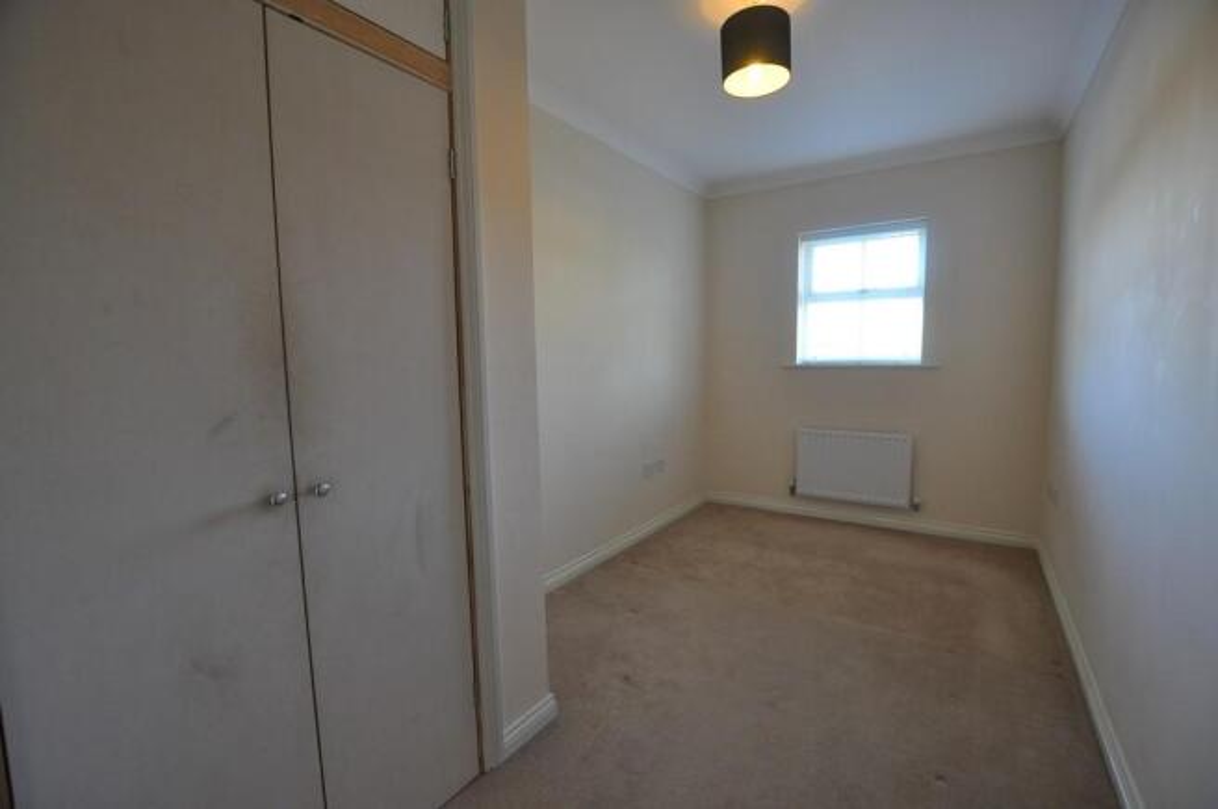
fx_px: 507
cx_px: 609
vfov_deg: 77.2
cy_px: 404
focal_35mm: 15
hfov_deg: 100.4
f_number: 4
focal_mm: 10
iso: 800
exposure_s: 1/60
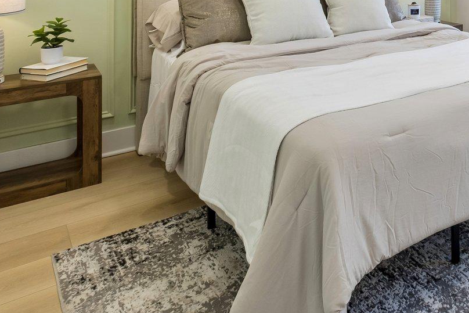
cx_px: 437
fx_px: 495
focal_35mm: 38
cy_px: -66
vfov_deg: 29.8
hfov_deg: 45.1
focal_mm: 10
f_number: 8
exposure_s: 1/30
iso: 250
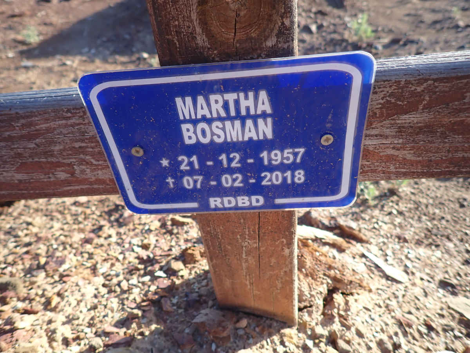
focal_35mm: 25
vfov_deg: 54.9
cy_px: 176
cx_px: 235
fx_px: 339
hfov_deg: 69.4
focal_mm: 4.5
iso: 100
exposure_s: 1/500
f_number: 2
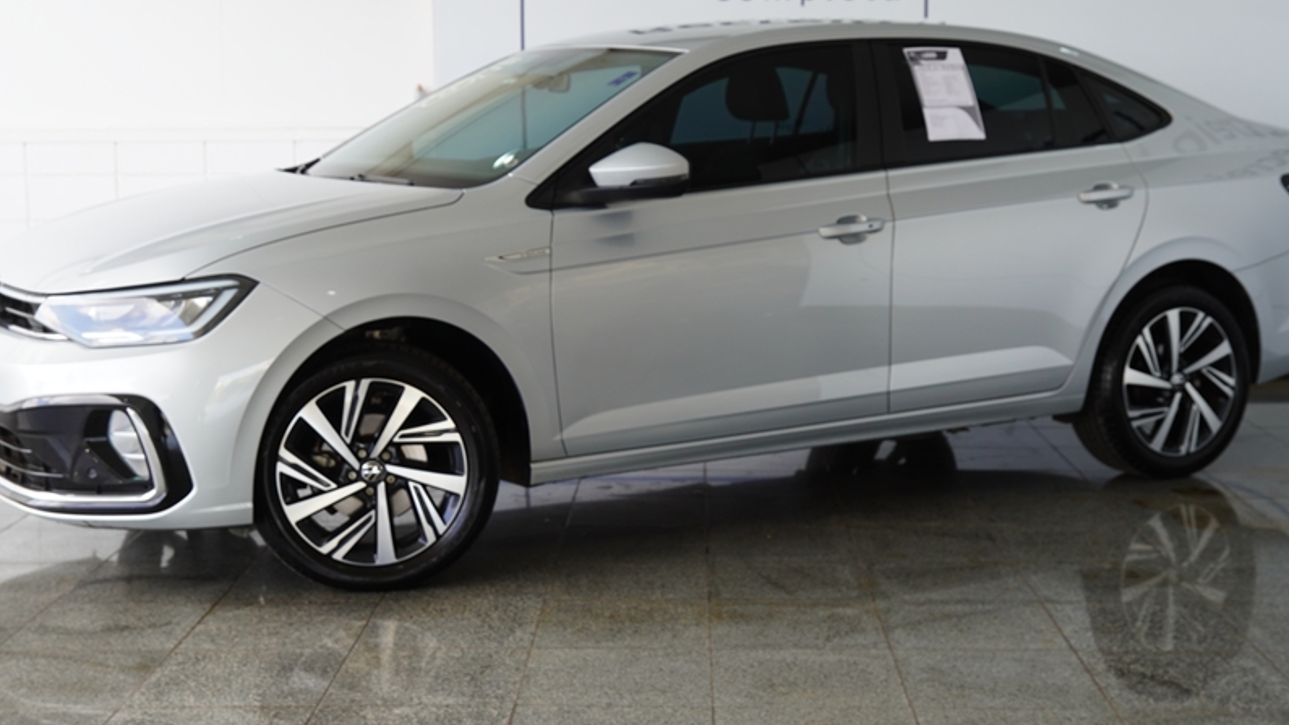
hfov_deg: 38.1
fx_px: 1869
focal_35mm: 55
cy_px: 293
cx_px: 650
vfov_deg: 21.9
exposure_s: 1/60
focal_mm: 27
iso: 100
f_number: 4.5
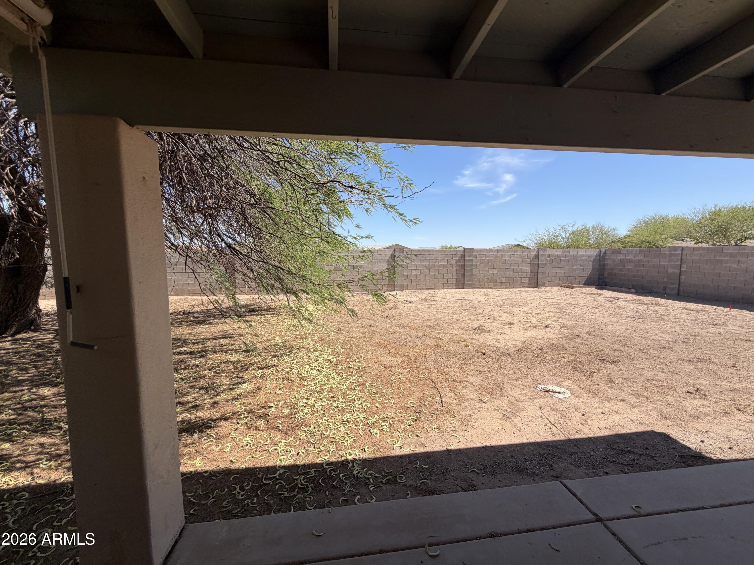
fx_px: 305
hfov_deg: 102.1
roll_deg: -1.6
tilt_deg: -3.7
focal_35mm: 14
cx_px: 377
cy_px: 282
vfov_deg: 85.7
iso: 25
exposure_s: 1/770
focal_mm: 2.22
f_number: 2.2
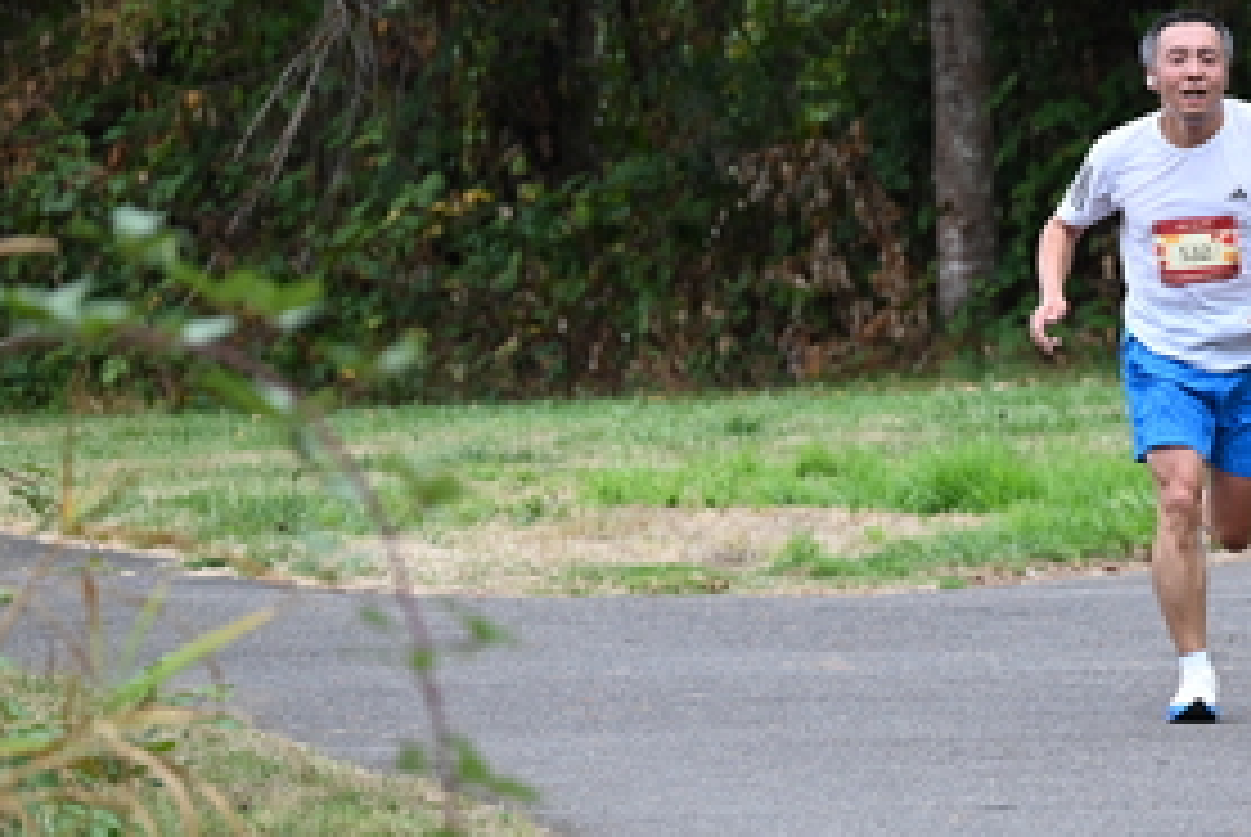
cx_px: 1210
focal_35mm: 395
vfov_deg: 3.5
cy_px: 299
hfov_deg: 5.2
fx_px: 13740
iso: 900
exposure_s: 1/250
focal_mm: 200
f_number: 6.3
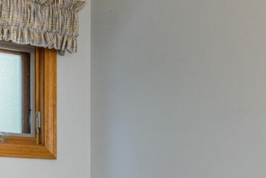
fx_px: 680
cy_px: 219
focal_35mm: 92
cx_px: 127
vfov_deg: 14.4
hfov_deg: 22.1
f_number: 7.1
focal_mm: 17
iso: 320
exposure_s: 1/100
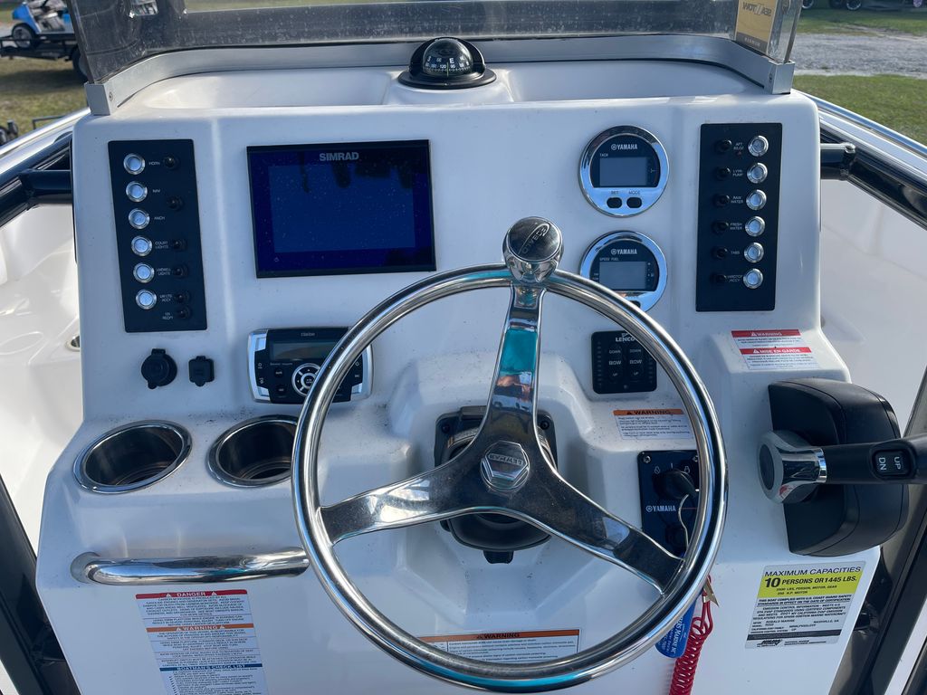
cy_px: 348
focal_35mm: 25
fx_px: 669
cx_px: 464
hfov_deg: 69.4
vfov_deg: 54.9
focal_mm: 5.1
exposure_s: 1/1140
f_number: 1.6
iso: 32
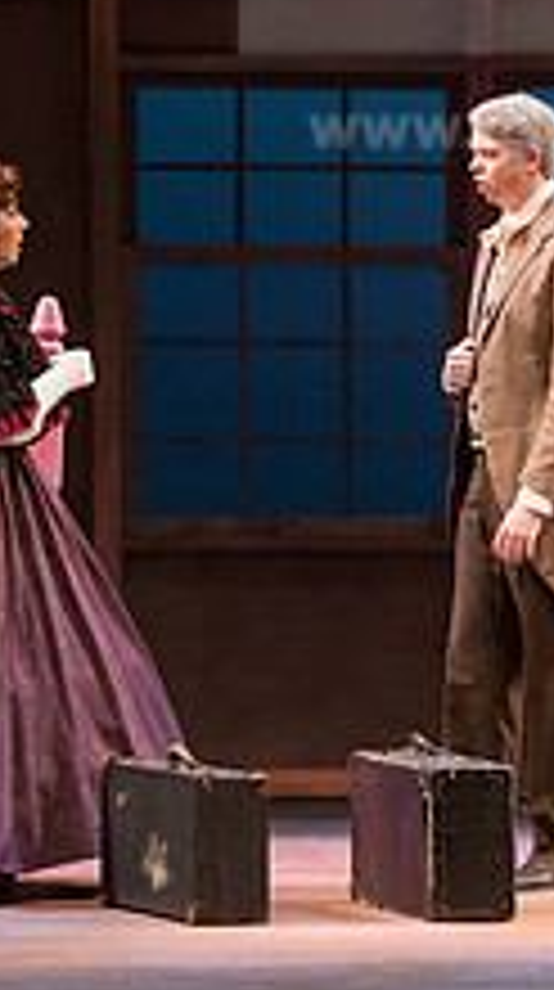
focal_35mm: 346
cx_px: 104
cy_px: 223
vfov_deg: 6.2
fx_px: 9078
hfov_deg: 3.5
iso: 5000
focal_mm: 125
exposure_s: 1/400
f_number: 4
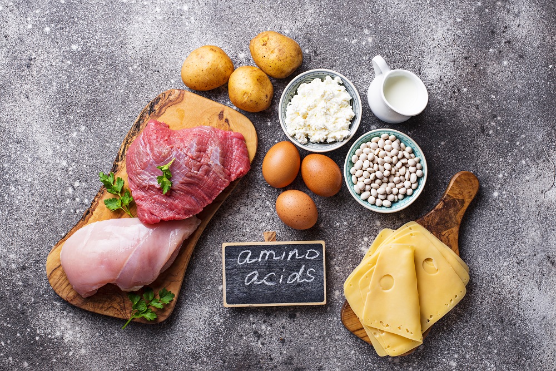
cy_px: 186
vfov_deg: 27.0
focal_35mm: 50
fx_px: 772
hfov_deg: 39.6
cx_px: 278
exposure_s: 1/125
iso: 100
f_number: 10
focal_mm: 50
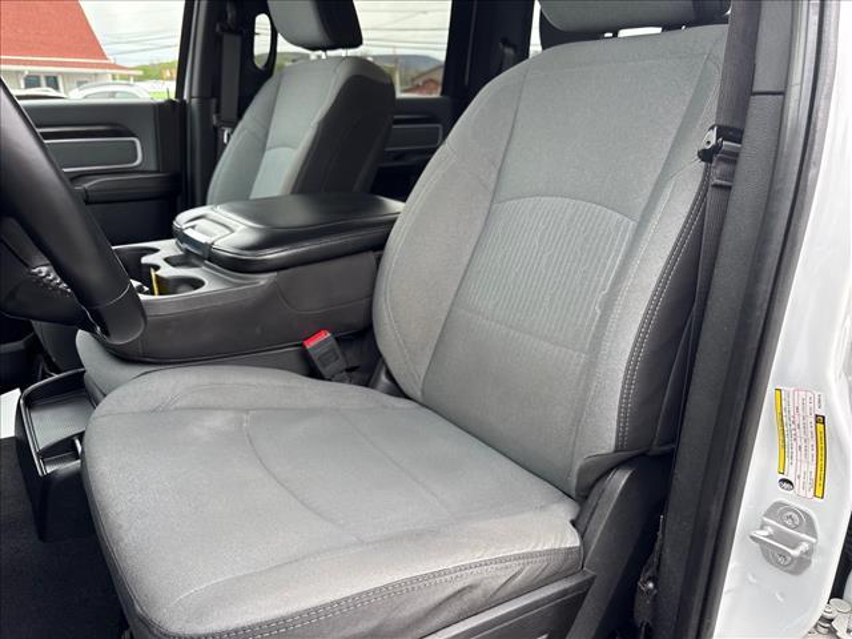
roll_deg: +0.0
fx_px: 640
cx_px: 426
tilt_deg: -17.9
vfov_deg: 53.1
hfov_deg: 67.3
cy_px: 320
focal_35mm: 26
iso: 40
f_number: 1.6
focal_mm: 5.96
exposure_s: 1/150
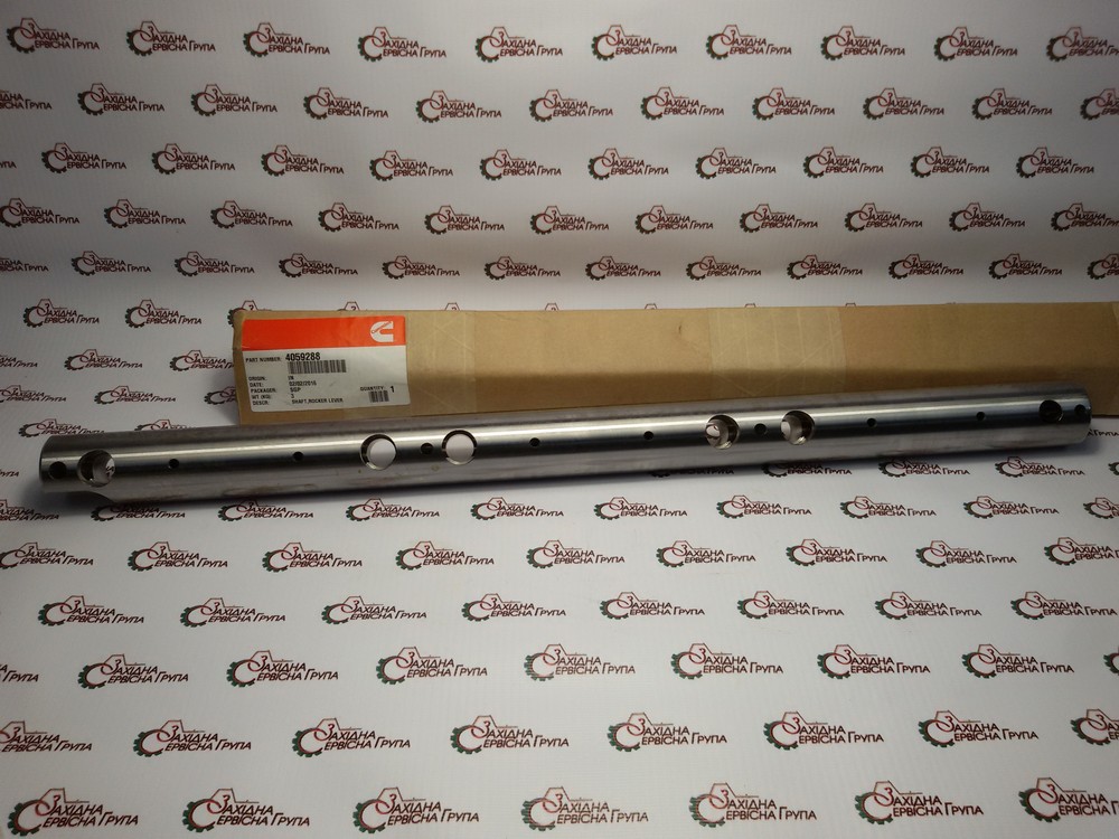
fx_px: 1002
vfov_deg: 45.4
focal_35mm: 31
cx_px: 560
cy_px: 420
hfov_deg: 58.4
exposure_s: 1/114
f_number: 2.4
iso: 40
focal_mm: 2.93
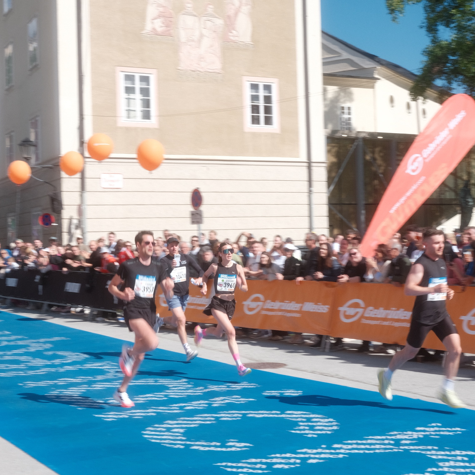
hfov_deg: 32.2
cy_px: 245
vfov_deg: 32.2
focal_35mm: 53
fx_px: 823
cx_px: 240
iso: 160
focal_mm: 27
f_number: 16
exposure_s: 1/60
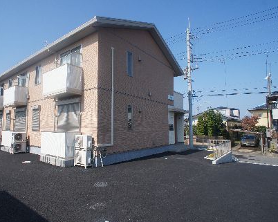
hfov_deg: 61.8
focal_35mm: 28
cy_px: 114
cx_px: 114
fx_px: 230
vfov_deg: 51.5
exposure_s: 1/500
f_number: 8
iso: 200
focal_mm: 16
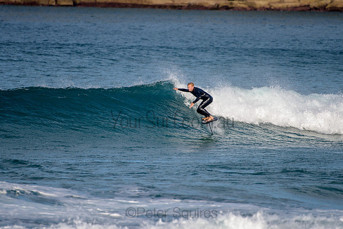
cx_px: 176
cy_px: 111
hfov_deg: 3.4
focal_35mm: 613
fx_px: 5844
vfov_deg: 2.2
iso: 160
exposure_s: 1/2000
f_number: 5.6
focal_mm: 500
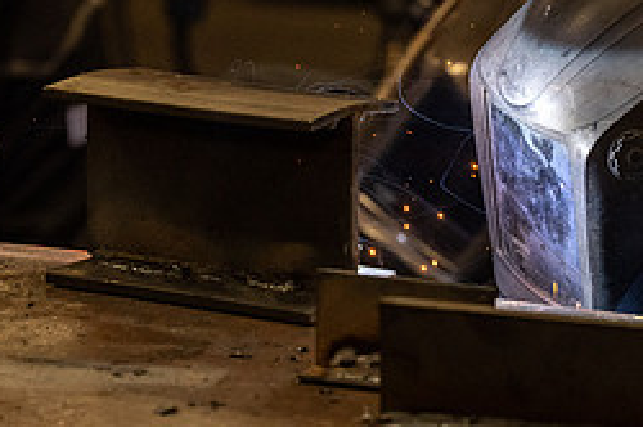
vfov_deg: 6.4
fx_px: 3817
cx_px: 390
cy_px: 114
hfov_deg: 9.6
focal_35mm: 214
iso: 1250
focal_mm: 76
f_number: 3.5
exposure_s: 1/1250
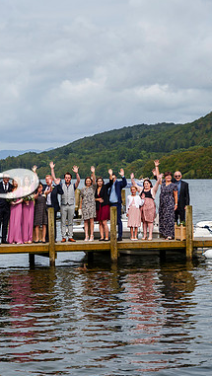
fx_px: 937
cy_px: 189
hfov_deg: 12.7
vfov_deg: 22.7
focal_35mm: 94
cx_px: -29
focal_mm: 59
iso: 400
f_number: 3.5
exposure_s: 1/8000
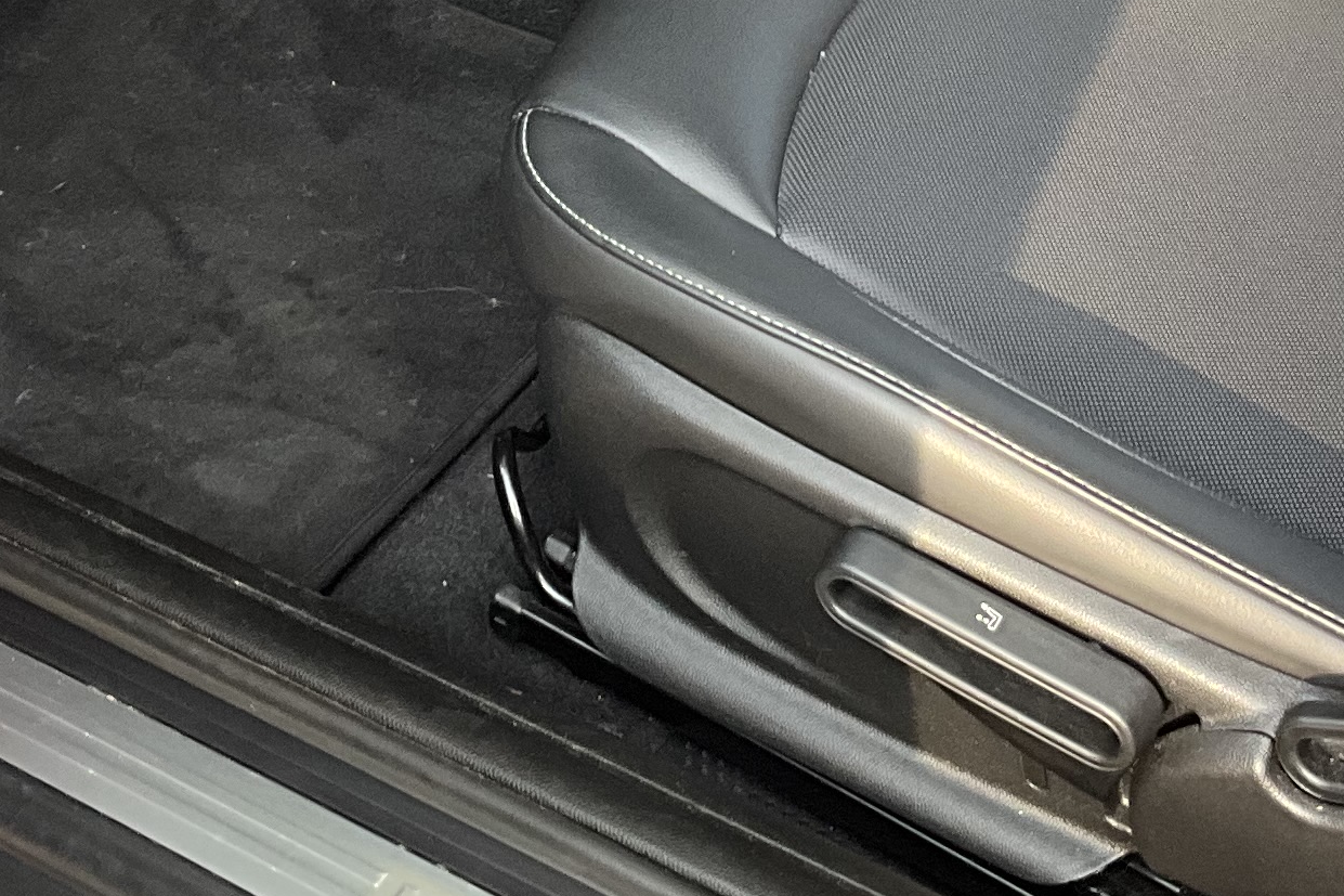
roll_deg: +4.0
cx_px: 605
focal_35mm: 98
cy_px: -313
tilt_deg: -29.6
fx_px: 3658
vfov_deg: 13.4
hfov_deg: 20.8
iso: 64
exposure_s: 1/97
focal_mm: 3
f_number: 1.8
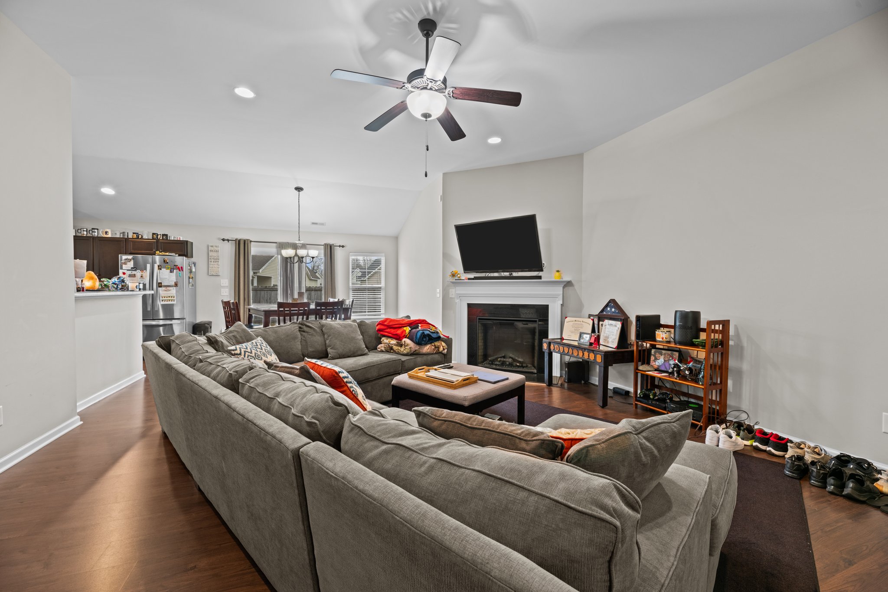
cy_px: 296
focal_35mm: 14
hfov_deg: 104.3
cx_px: 444
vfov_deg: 81.2
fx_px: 345
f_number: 9
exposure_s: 1
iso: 400
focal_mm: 14
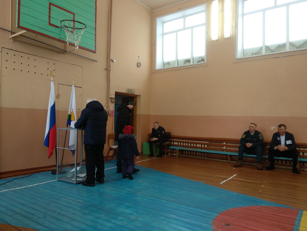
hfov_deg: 67.3
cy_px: 116
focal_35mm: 26
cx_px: 154
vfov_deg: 53.1
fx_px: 231
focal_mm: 3.81
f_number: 2.2
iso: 200
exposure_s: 1/50
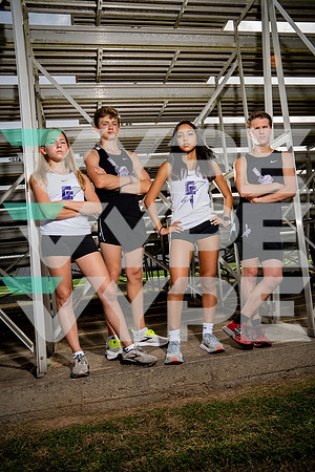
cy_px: 236
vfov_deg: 63.7
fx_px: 381
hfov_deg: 45.0
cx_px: 158
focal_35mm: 29
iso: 100
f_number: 8
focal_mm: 29
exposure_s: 1/250
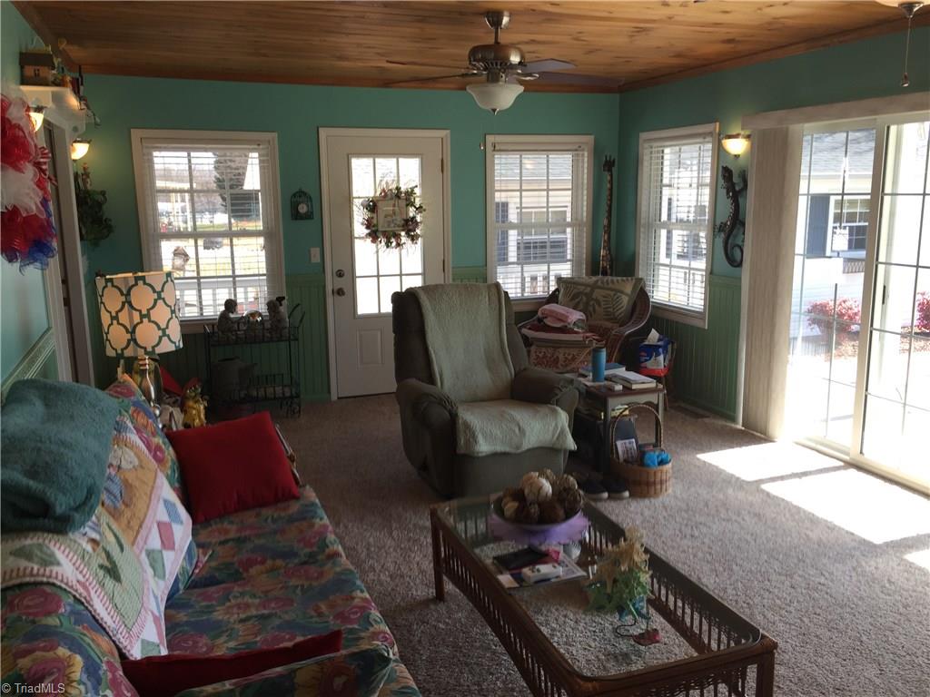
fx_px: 779
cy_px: 348
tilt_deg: -9.9
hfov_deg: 61.7
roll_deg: -0.8
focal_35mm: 29
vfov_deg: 48.2
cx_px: 465
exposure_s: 1/122
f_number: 2.2
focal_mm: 4.15
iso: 32
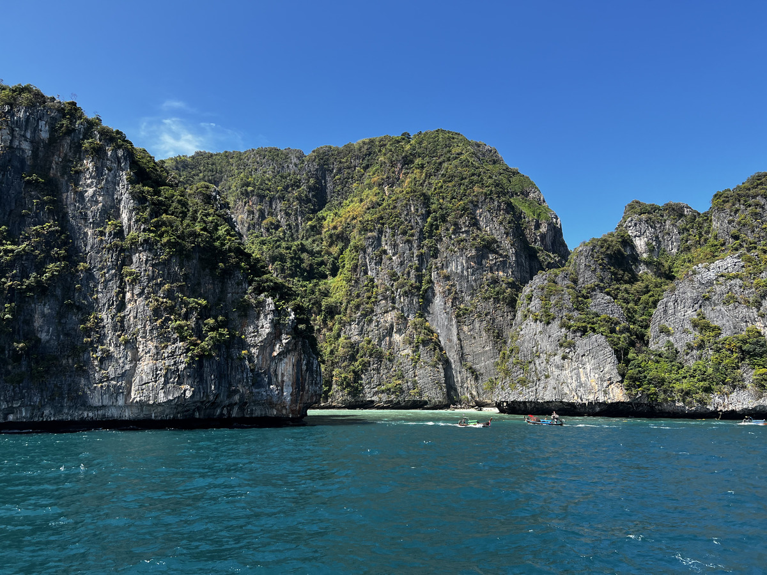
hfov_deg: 67.3
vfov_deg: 53.1
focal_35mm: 26
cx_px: 384
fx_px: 576
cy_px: 288
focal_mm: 5.7
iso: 50
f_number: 1.5
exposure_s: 1/1972
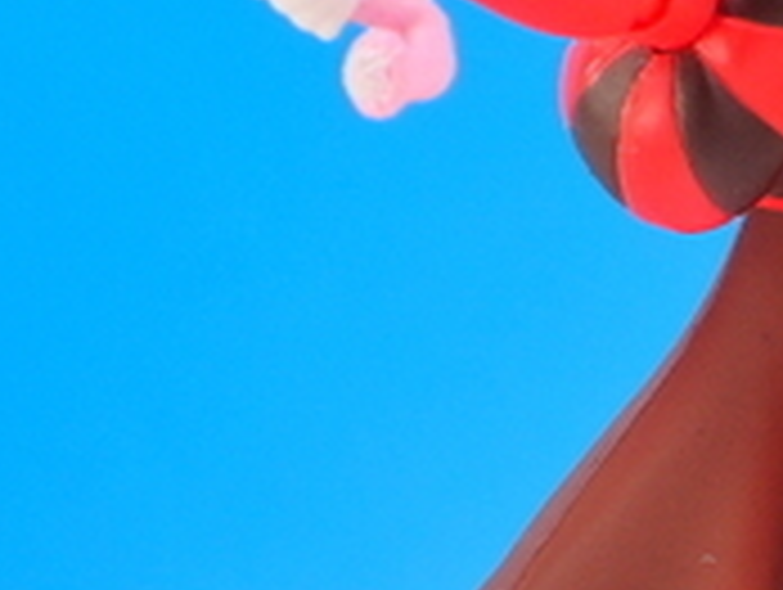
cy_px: 252
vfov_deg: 3.6
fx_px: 9355
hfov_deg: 4.8
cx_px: 1026
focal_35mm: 413
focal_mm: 25.5
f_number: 6.3
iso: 80
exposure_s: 1/1.6
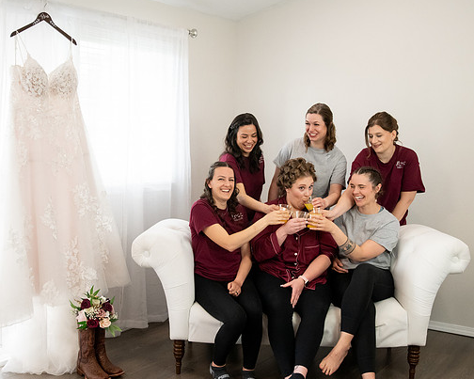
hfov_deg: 41.1
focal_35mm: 45
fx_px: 631
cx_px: 220
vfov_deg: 33.4
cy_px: 182
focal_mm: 32
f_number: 4
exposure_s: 1/320
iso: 4000
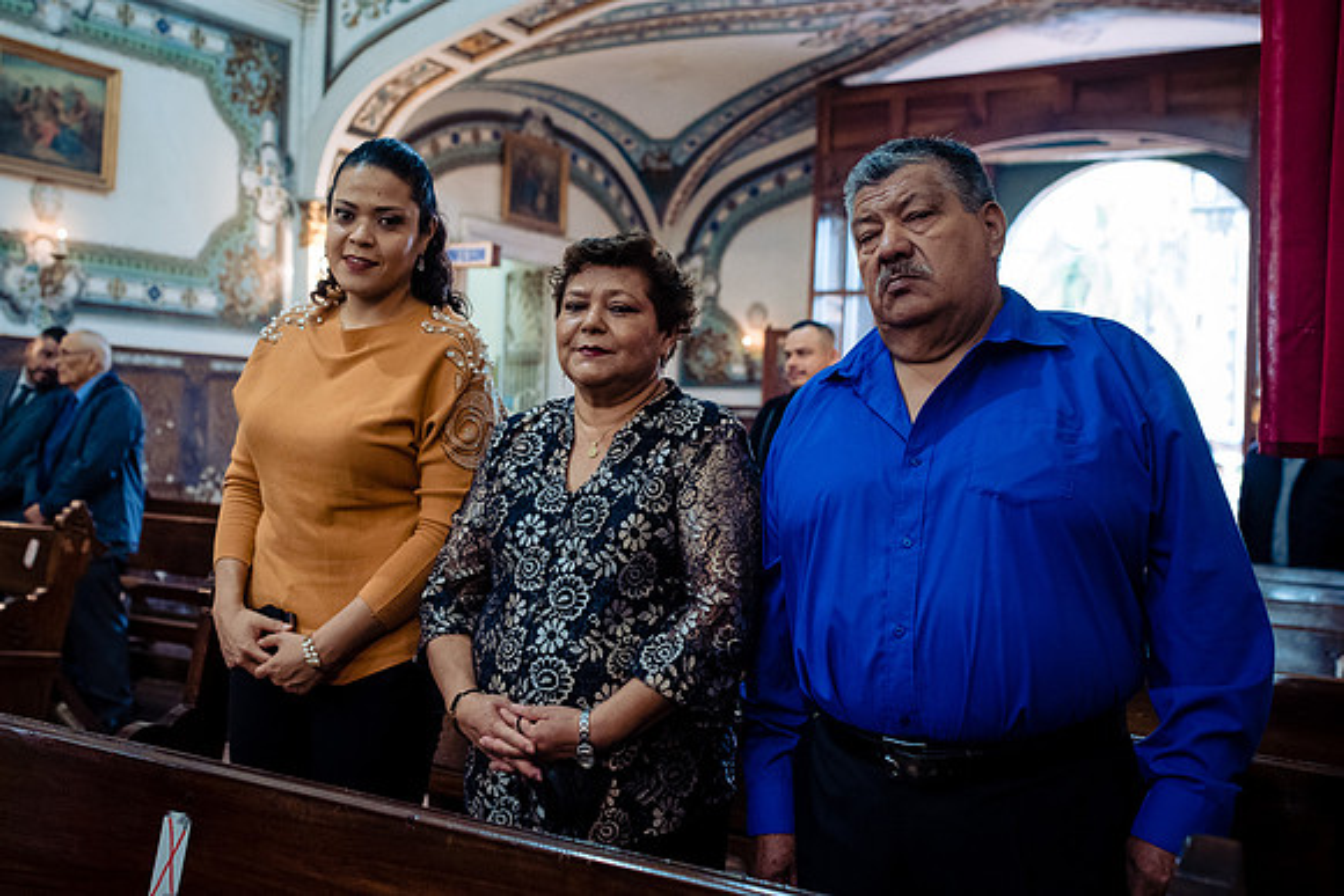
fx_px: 1536
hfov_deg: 47.0
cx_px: 554
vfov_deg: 32.5
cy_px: 369
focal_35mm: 41
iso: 2000
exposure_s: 1/100
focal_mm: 35
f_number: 3.5
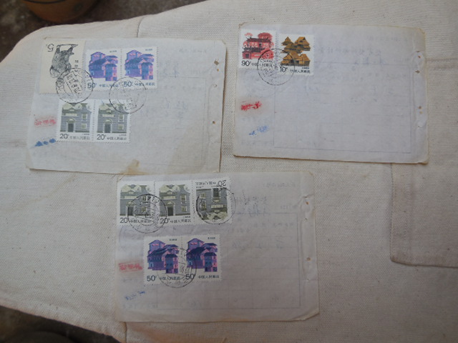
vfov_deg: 46.8
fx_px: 397
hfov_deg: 60.0
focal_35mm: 30
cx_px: 229
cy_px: 172
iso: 125
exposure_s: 1/200
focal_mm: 5.3
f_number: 3.2
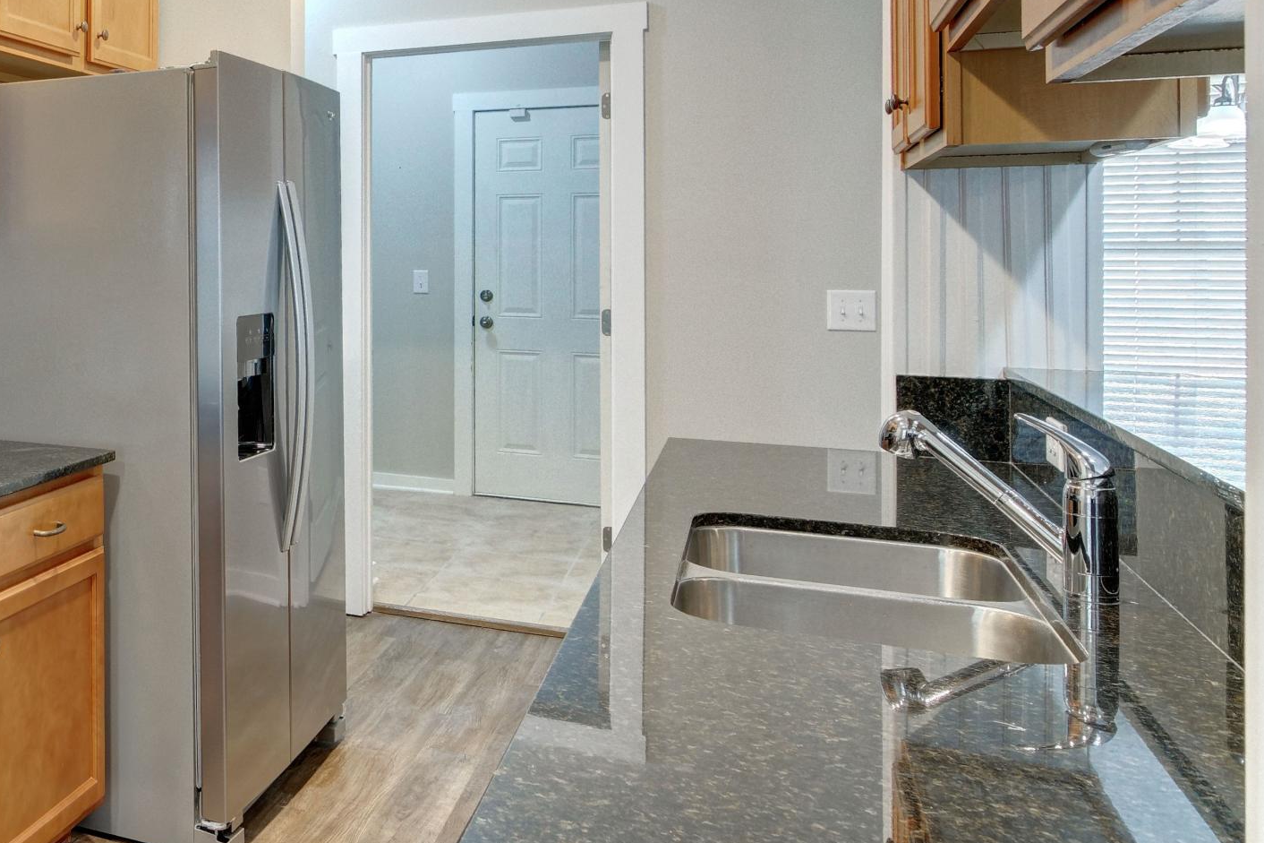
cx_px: -9
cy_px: 225
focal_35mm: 34
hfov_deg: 46.4
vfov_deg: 38.0
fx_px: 1194
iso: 400
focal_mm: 11
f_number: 8
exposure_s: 1/30
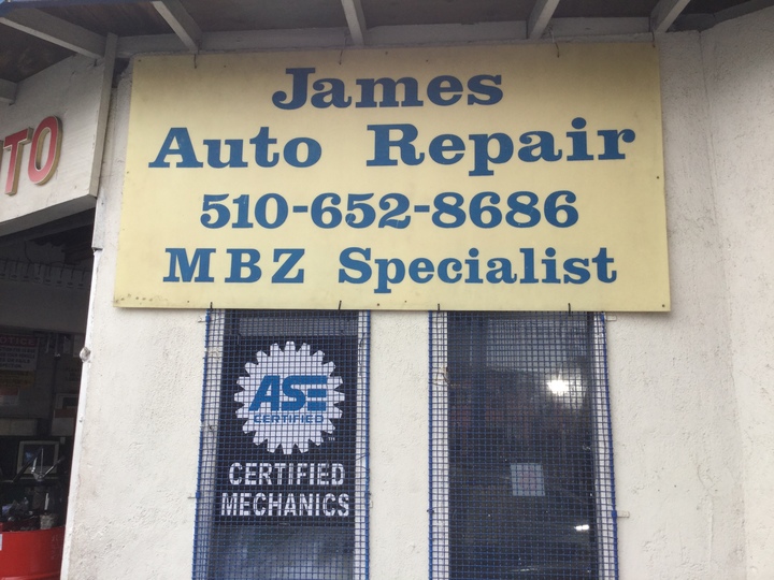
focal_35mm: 31
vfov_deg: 45.4
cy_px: 290
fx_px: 693
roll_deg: -1.1
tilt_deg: +8.9
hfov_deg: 58.4
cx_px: 387
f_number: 2.4
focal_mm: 3.3
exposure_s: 1/256
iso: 25
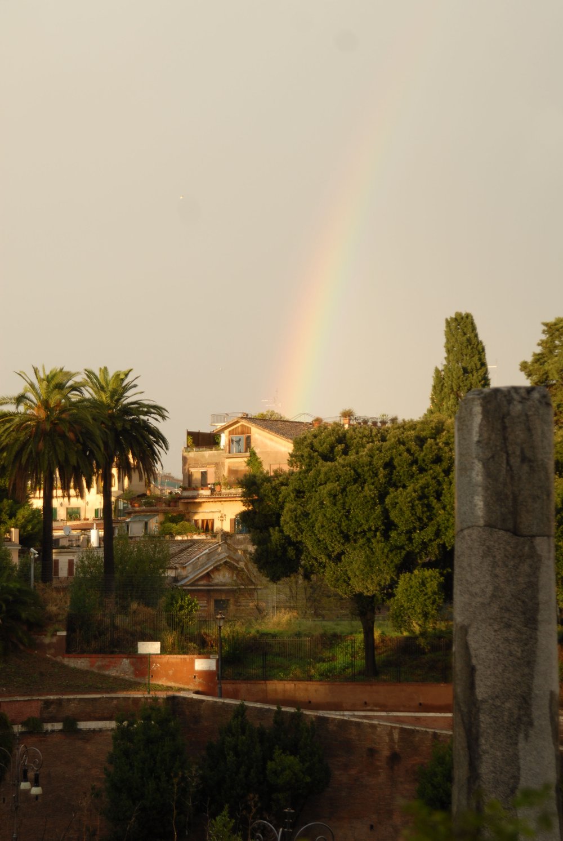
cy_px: 420
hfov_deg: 16.3
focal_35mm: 84
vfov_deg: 24.2
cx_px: 282
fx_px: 1964
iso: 200
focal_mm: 56
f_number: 5.6
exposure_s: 1/180
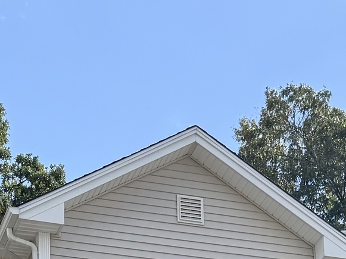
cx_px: 220
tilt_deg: +5.4
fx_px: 1269
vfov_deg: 10.0
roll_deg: +1.4
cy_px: 653
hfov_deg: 15.5
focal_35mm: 127
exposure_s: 1/3021
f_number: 1.78
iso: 80
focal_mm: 6.76
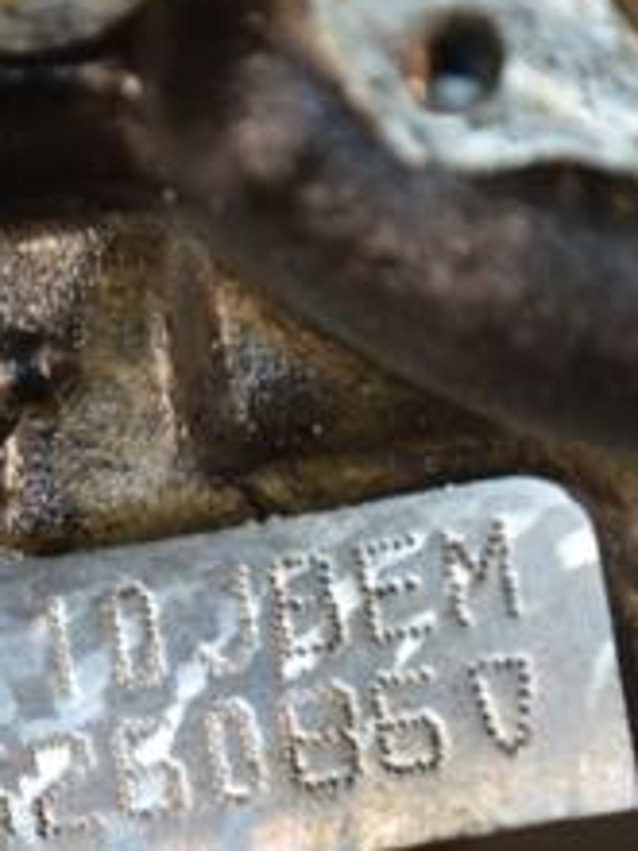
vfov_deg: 6.3
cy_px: 596
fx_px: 7741
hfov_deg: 4.7
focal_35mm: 315
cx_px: -23
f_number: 5.3
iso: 800
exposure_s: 1/60
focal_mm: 80
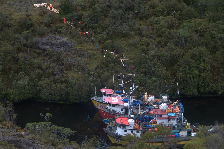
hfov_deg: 26.0
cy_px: 74
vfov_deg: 17.4
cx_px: 112
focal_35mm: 78
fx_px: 484
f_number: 6.3
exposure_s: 1/100
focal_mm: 52
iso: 200
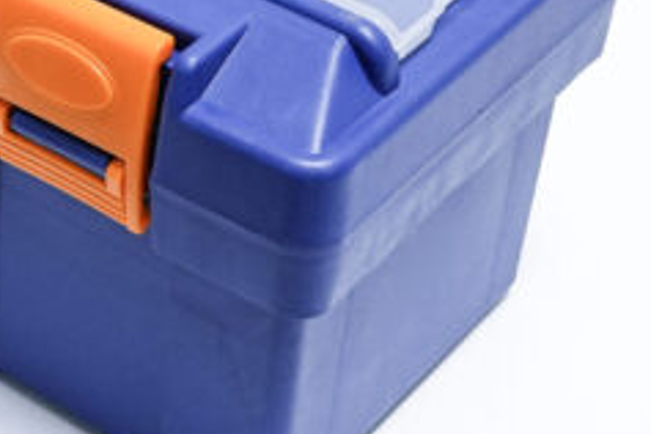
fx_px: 2459
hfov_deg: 14.8
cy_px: -69
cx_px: -3
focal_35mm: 136
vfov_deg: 10.0
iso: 3200
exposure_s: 1/250
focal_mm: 46
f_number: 8
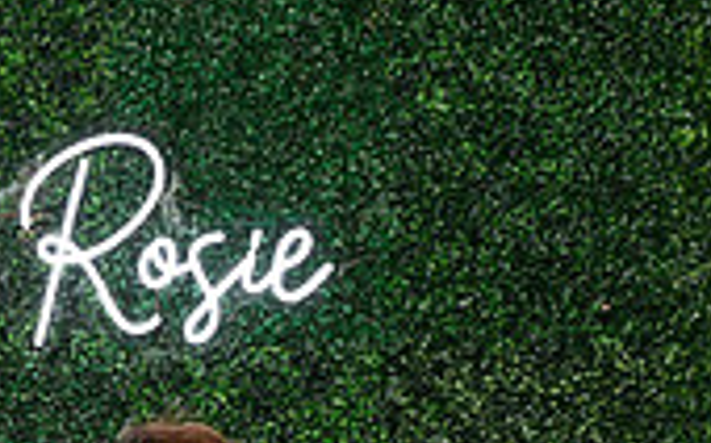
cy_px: 784
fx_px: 1956
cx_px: -46
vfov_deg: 12.0
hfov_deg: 19.8
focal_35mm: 101
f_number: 6.3
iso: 500
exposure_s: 1/60
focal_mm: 29
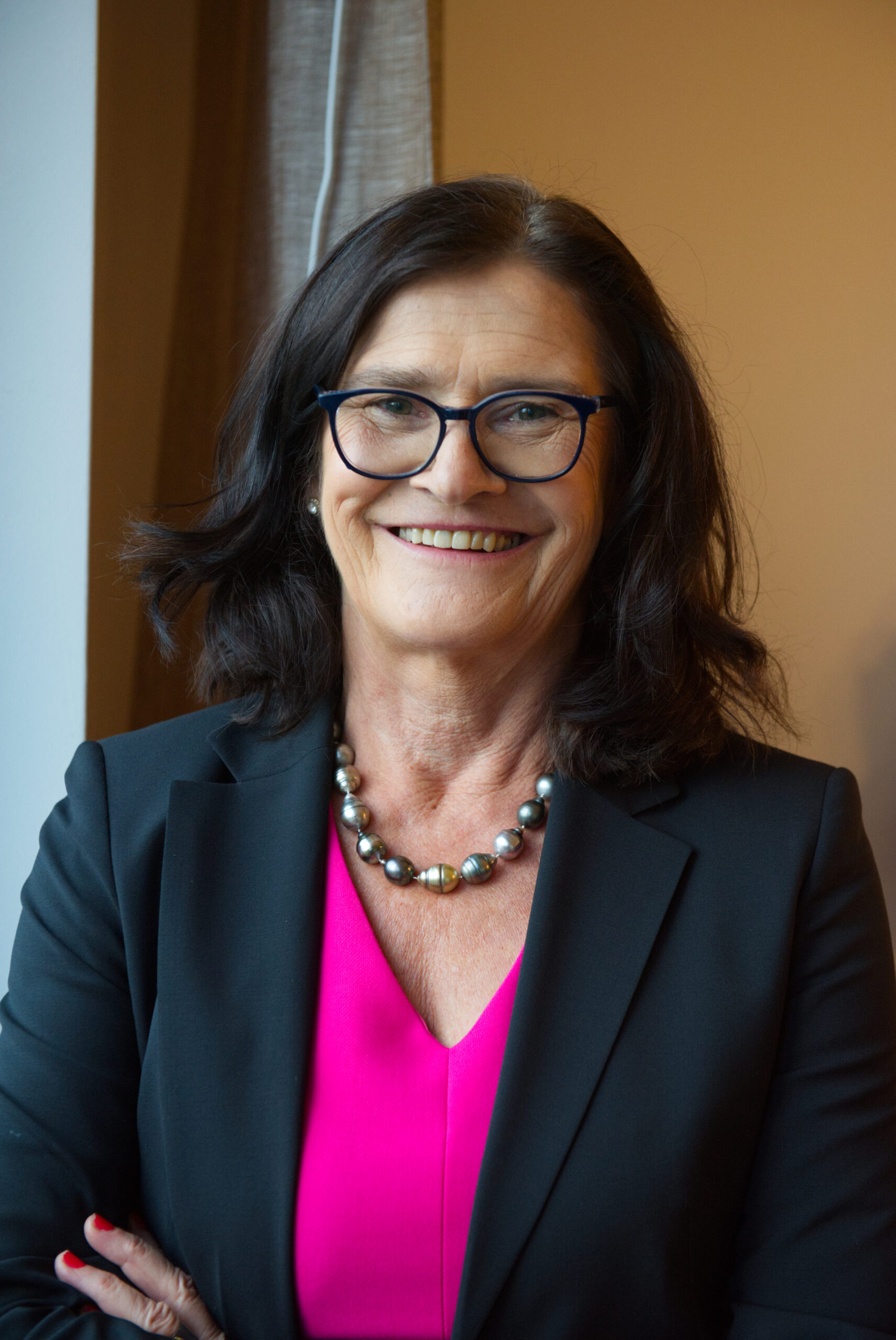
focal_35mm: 60
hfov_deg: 22.7
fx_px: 2236
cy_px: 670
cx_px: 448
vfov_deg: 33.4
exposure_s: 1/320
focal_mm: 60
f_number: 4.5
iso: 2000
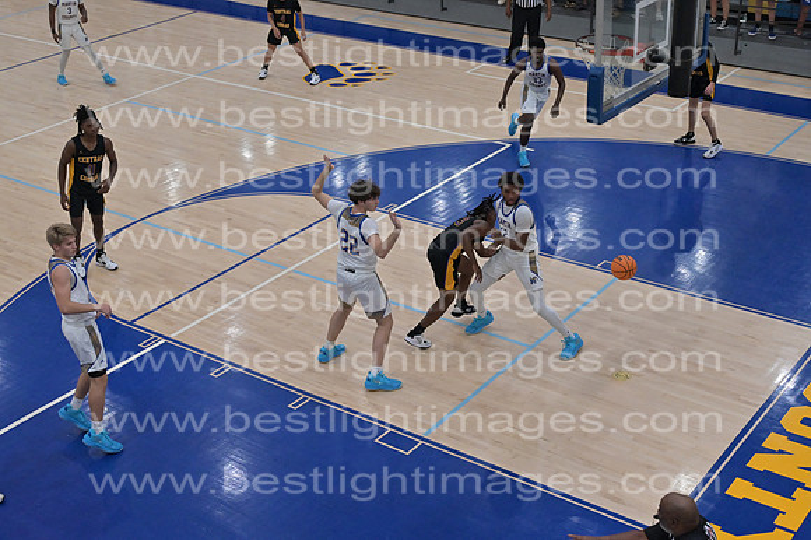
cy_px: 270
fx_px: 1126
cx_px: 406
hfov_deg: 39.6
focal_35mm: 50
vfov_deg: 27.0
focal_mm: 50
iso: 4000
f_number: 4
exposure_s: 1/800
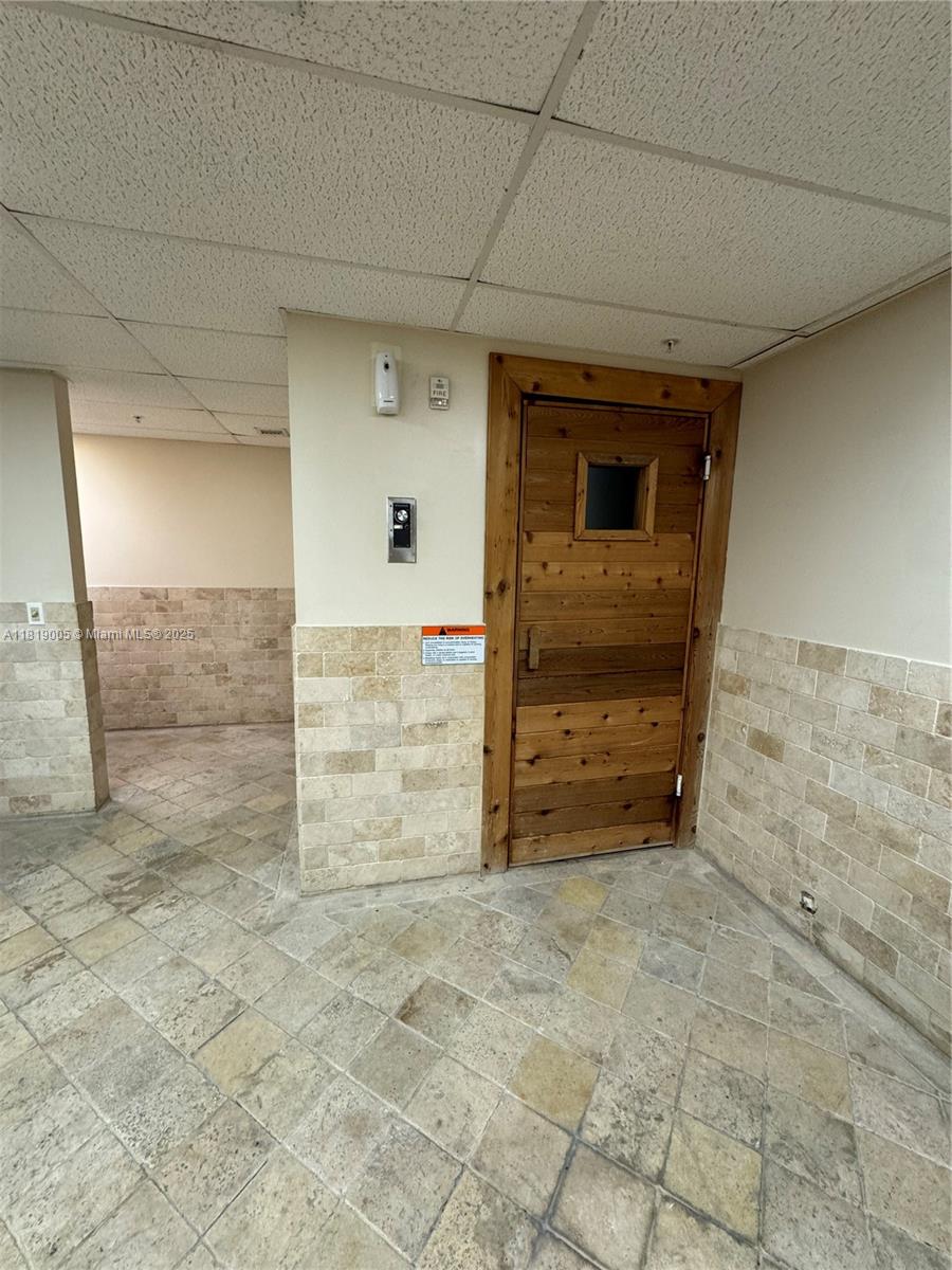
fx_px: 513
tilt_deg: -9.4
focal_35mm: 14
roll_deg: -0.6
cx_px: 476
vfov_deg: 102.1
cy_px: 635
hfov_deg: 85.7
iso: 200
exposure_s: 1/60
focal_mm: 2.22
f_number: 2.2
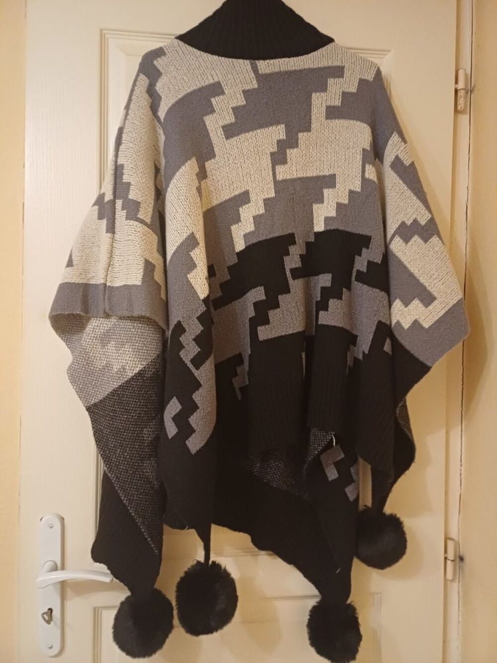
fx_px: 479
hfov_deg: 54.9
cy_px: 332
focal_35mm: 25
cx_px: 248
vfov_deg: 69.4
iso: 1000
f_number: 1.8
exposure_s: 1/20
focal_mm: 4.65
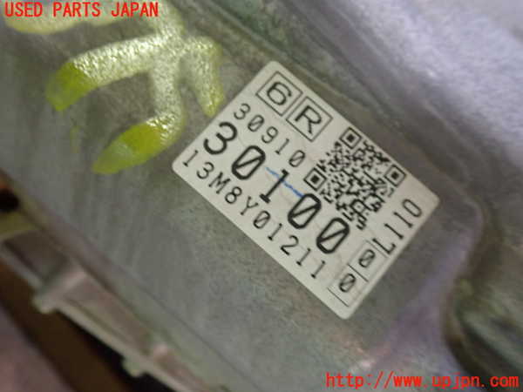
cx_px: 262
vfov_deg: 46.8
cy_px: 196
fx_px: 453
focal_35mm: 30
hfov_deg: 60.0
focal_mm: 5.4
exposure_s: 1/30
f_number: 2.3
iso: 500
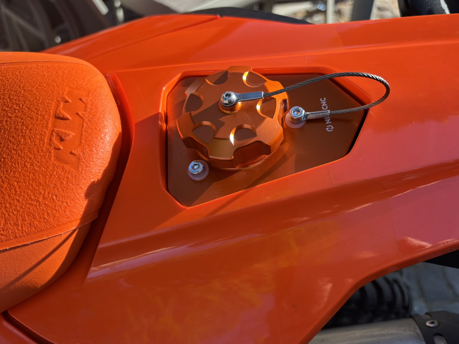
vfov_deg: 49.7
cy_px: 164
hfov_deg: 63.4
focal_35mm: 28
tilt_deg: -43.5
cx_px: 246
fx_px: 371
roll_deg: +1.0
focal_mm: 5.96
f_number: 1.6
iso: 50
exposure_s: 1/432
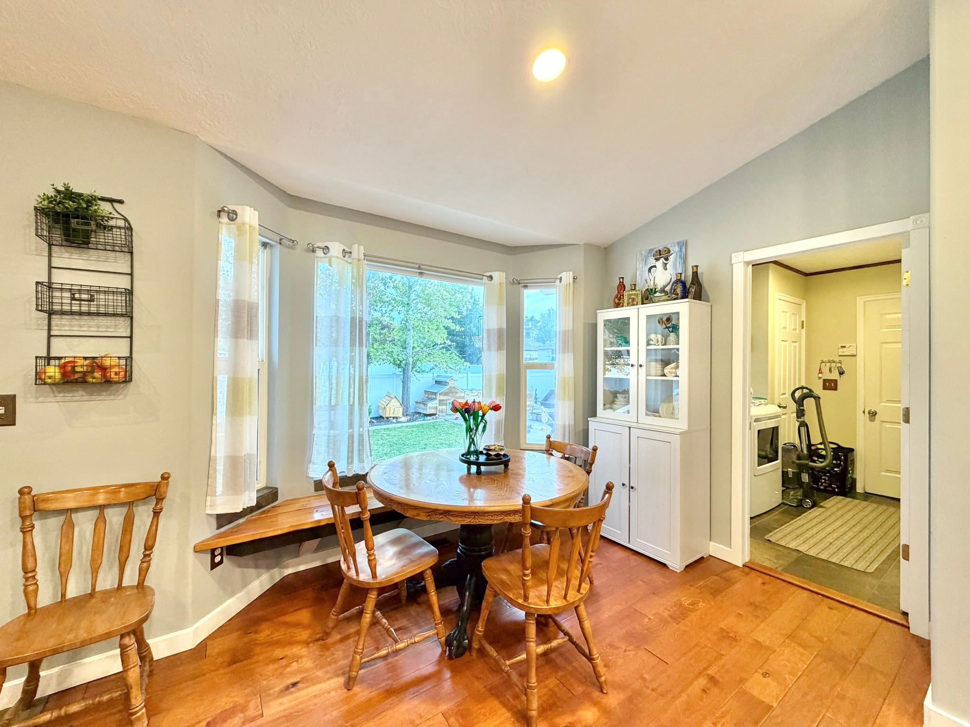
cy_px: 364
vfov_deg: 85.7
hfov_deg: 102.1
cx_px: 485
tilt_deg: +0.4
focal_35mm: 14
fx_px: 392
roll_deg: -0.4
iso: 200
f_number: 2.2
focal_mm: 2.22
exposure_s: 1/60
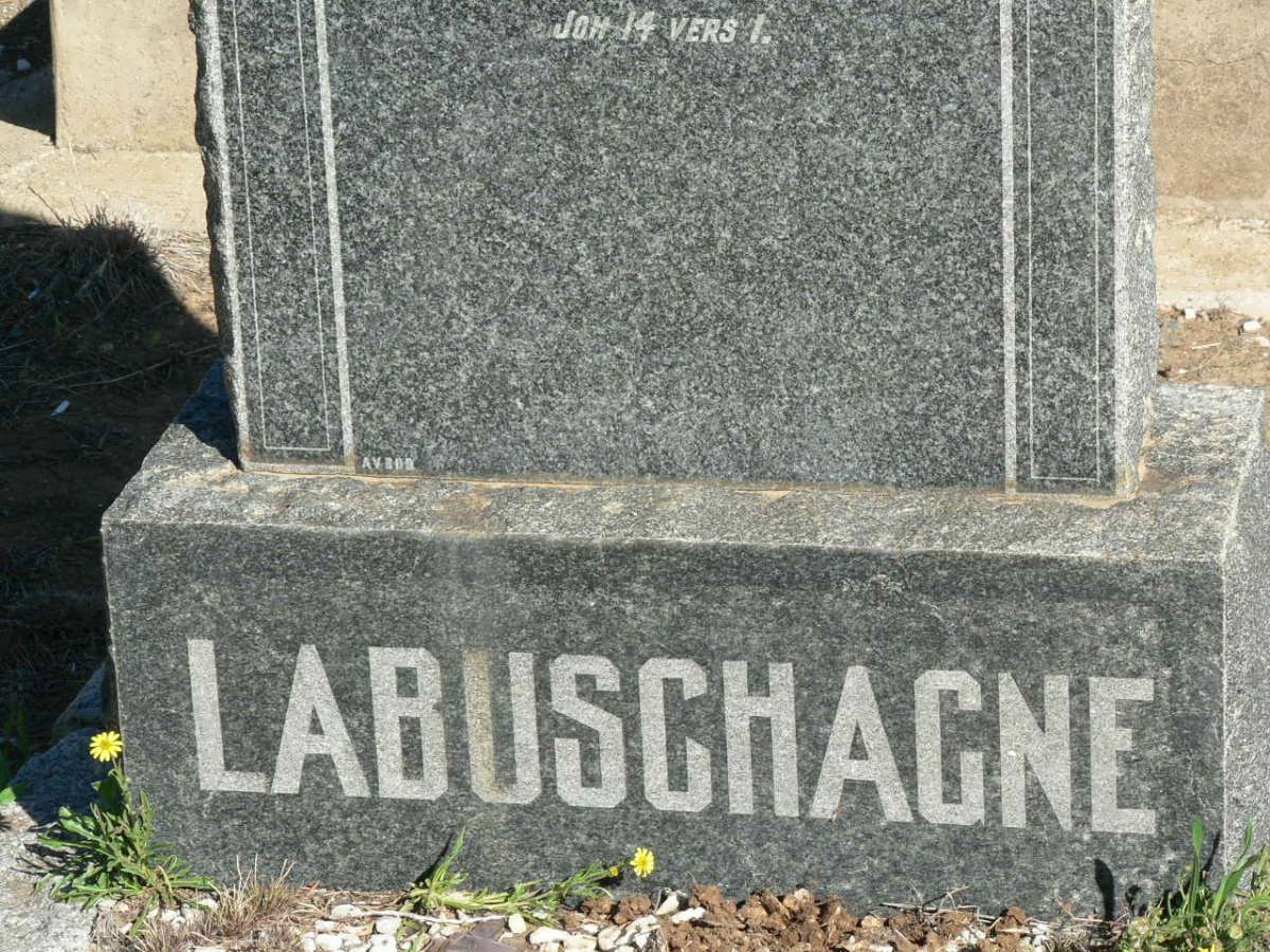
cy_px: 476
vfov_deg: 10.3
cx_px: 635
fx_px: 5283
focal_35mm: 144
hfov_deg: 13.7
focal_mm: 24.1
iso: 100
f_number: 5.6
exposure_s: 1/320
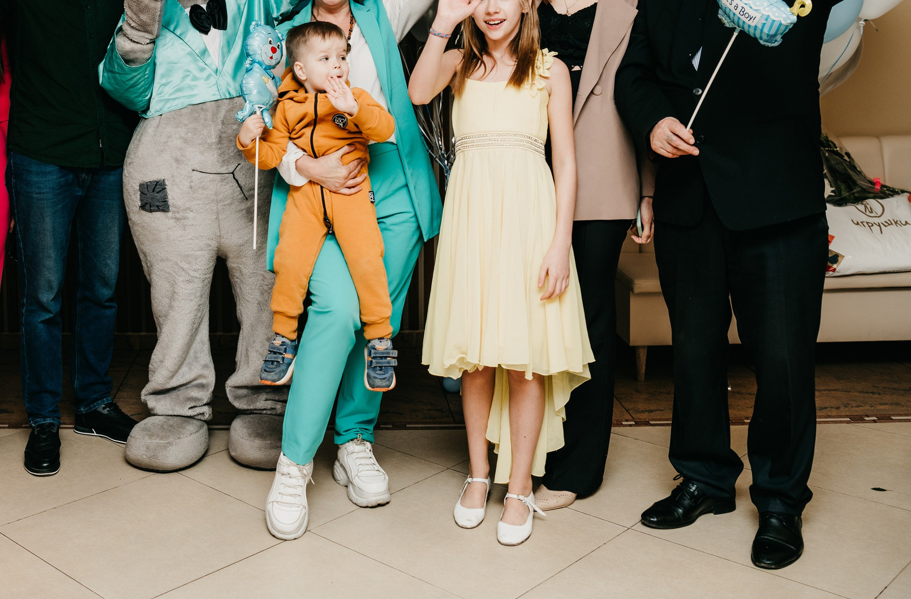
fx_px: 1134
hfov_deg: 42.8
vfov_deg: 28.9
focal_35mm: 45
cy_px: 117
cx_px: 259
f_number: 4
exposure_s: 1/160
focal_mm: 27
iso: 160
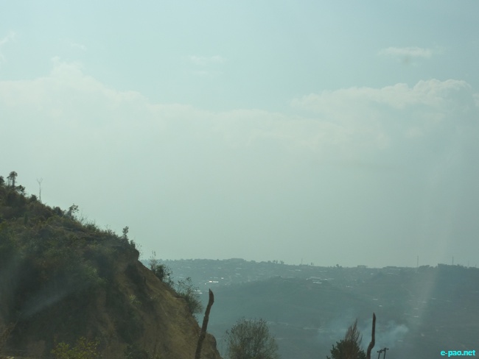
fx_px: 997
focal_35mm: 72
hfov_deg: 27.0
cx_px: 240
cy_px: 180
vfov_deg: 20.5
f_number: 5.6
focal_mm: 11.9
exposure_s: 1/1000
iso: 125
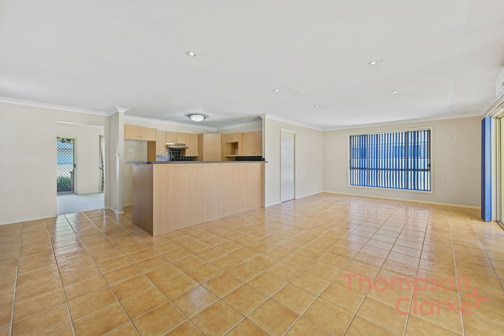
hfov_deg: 104.2
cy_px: 168
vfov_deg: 81.3
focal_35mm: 14
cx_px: 252
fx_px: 196
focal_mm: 14
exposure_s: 1/6
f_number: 4
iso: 100
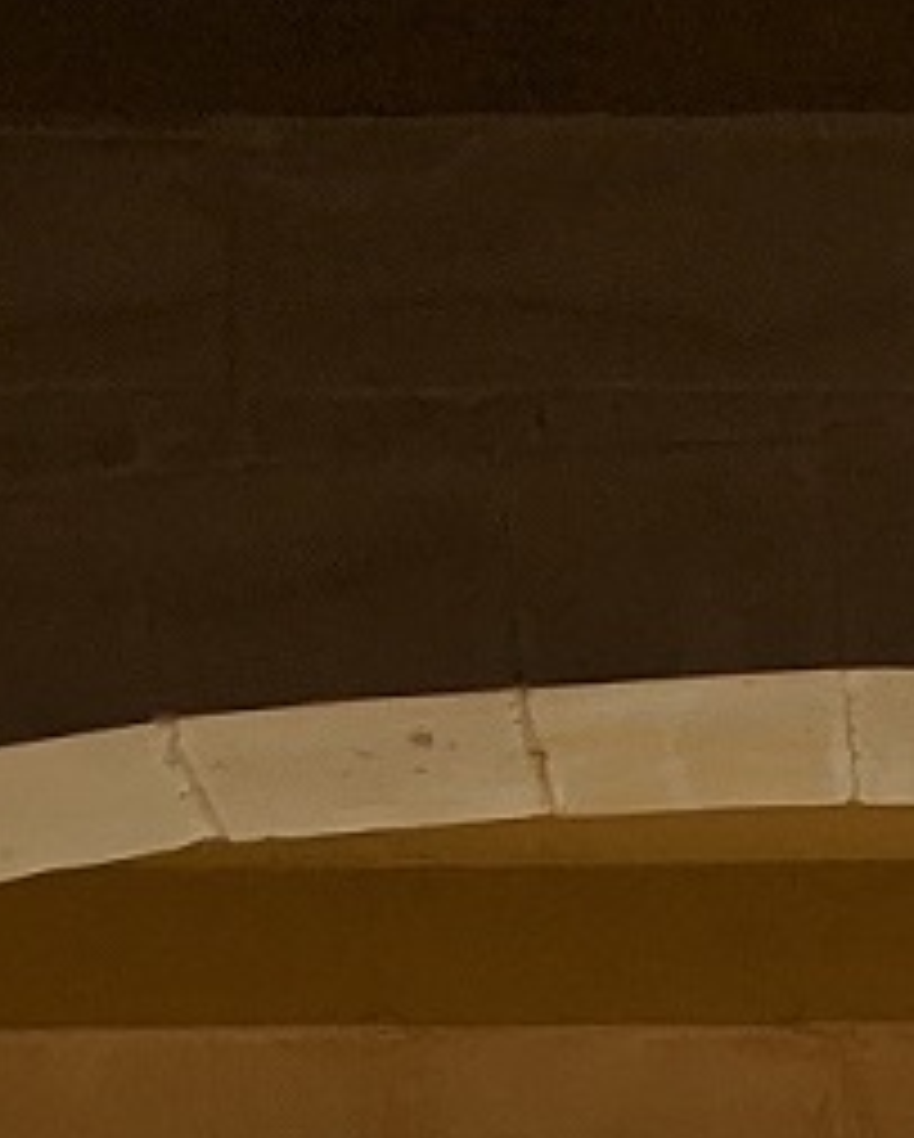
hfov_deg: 9.8
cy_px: 1770
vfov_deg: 11.7
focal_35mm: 156
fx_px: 5265
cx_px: 946
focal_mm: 4.44
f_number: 1.8
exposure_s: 1/1300
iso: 50
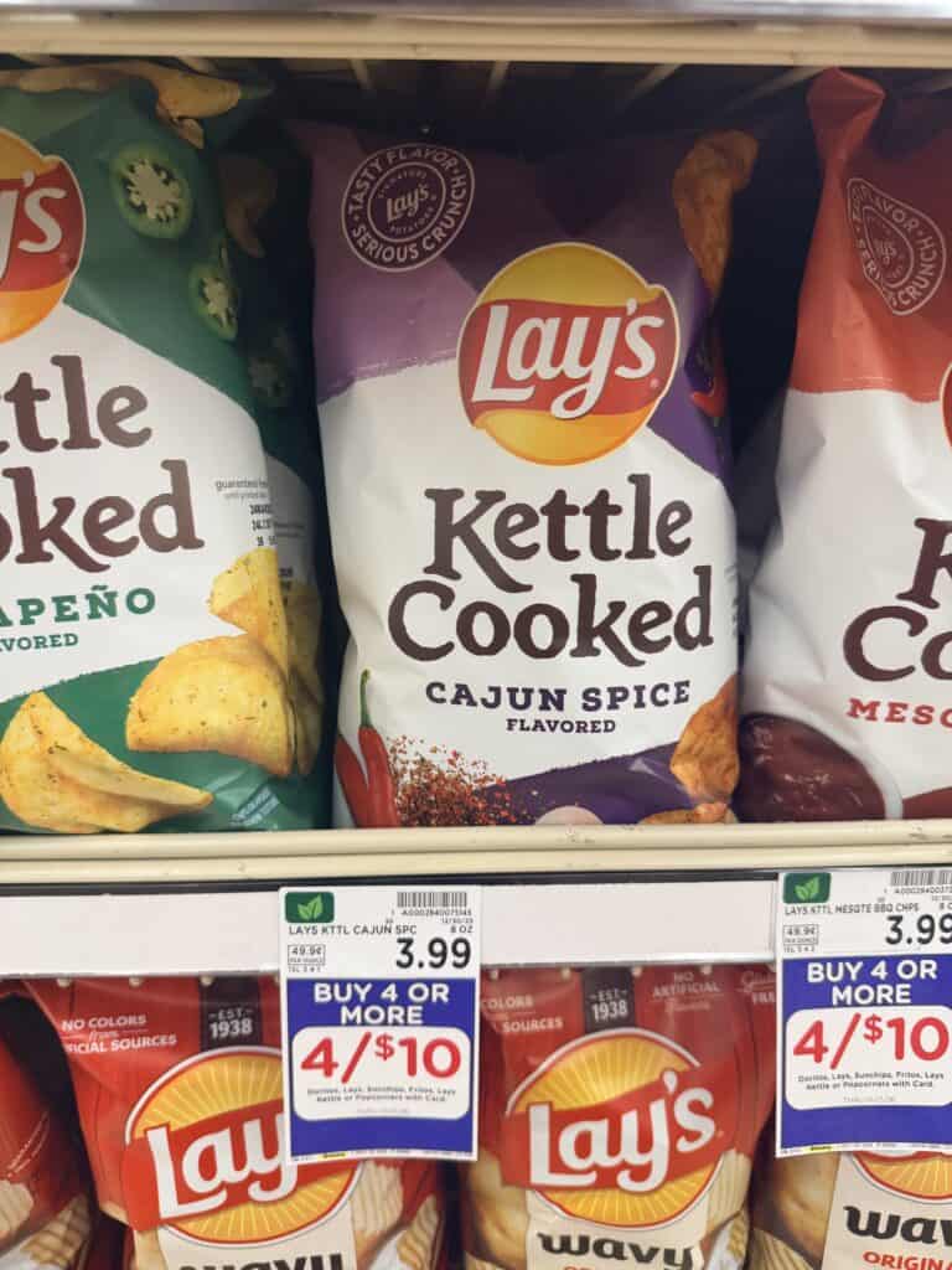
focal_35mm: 24
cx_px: 476
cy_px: 635
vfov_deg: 71.6
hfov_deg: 56.8
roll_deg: +0.6
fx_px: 880
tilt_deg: -22.0
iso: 160
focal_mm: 6.76
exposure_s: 1/64
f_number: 1.78
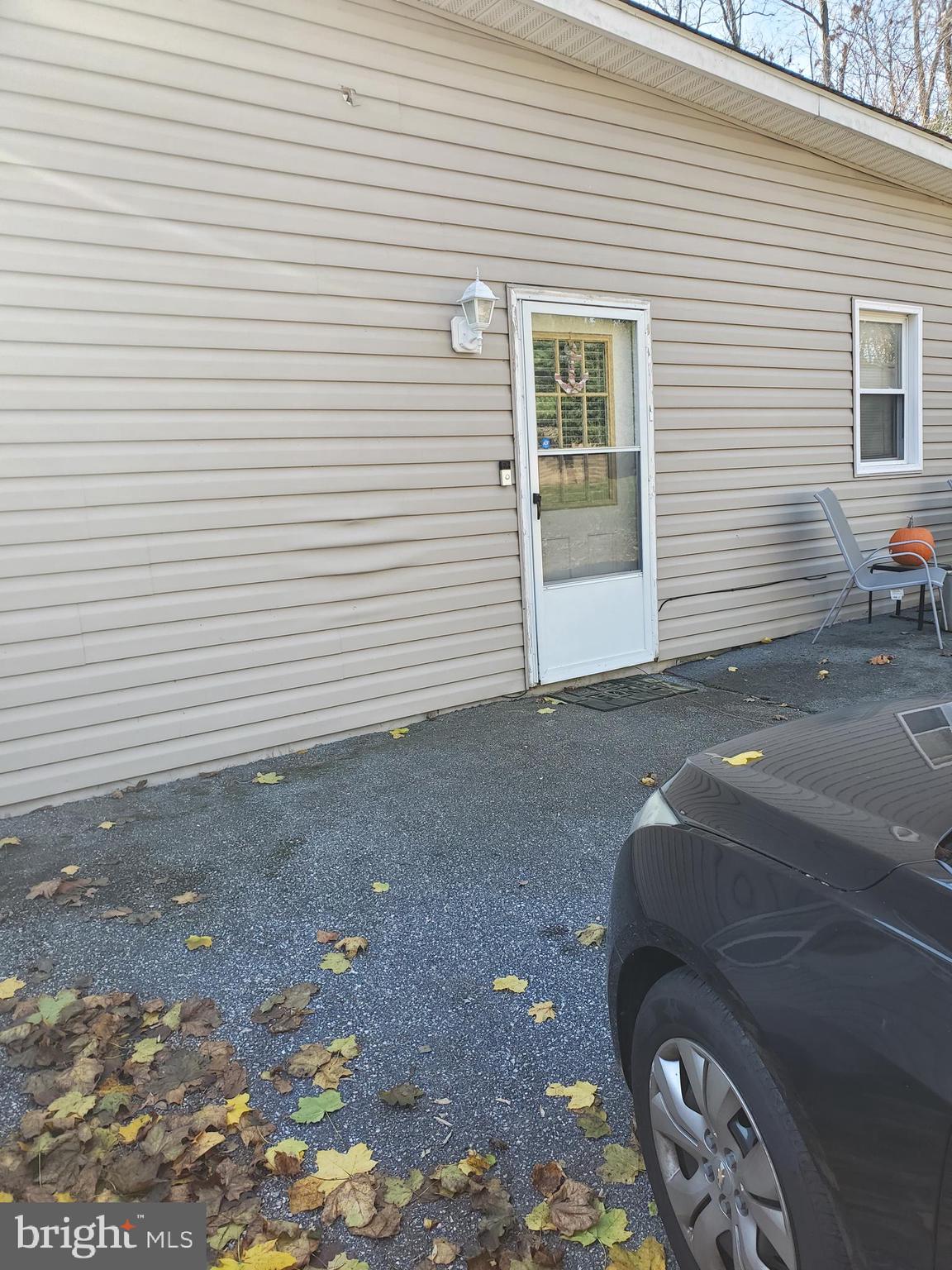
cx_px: 476
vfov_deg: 67.3
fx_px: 953
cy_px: 635
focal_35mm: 26
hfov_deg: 53.1
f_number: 2.4
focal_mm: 4.3
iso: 50
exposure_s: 1/159
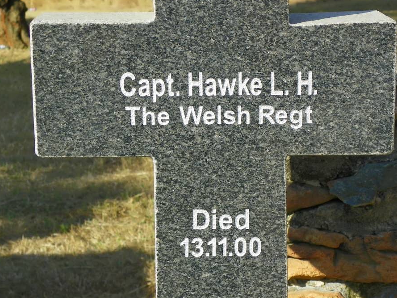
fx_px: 1239
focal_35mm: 108
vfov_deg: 13.7
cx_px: 241
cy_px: 152
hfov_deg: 18.2
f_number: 4.5
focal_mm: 14.2
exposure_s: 1/200
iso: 64
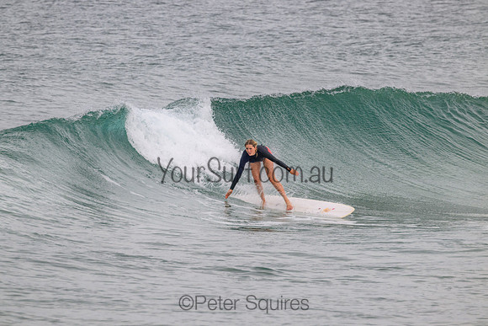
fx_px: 8406
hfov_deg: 3.3
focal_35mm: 620
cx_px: 244
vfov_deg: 2.2
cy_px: 163
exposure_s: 1/1600
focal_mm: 620
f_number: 11
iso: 1000
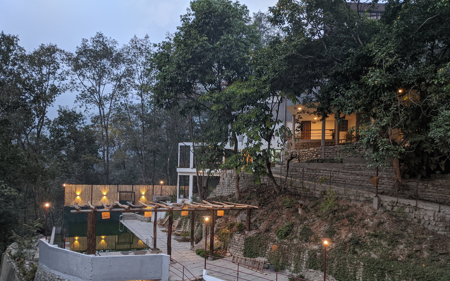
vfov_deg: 42.9
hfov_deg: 64.6
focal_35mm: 29
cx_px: 223
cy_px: 168
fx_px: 356
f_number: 1.8
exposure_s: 1/33.4
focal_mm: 4.44
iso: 133
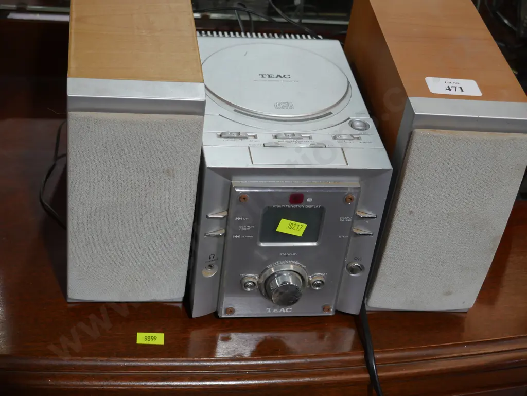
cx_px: 264
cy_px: 198
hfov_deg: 31.2
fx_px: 944
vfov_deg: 23.7
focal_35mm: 62
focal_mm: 31
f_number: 5.4
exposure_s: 1/80
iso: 800
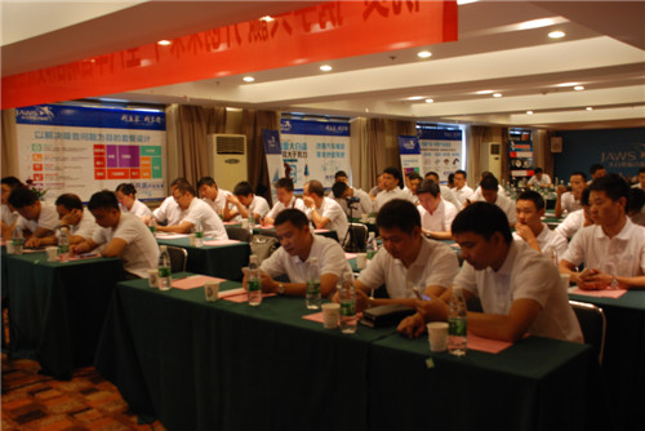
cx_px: 322
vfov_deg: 40.0
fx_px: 592
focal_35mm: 33
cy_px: 216
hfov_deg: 57.2
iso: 400
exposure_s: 1/10
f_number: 3.8
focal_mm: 22
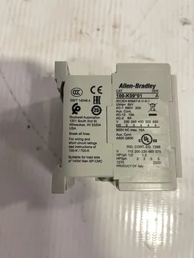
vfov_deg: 63.4
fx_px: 209
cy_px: 132
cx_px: 95
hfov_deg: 49.8
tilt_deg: -81.5
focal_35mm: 28
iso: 250
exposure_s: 1/60
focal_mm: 4.2
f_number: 1.6
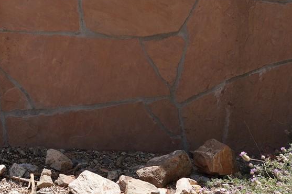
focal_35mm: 115
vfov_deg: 11.3
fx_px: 932
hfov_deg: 17.3
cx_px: -10
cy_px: -128
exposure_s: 1/100
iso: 100
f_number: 10
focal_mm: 32
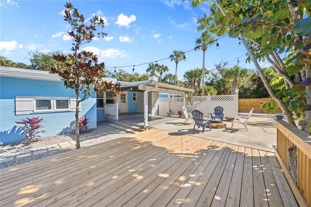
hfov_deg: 112.6
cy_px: 104
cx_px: 156
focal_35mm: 12
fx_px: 104
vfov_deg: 90.0
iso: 100
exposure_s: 1/640
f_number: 9
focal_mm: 12
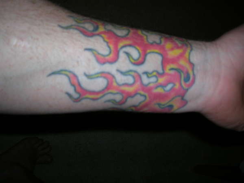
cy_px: 92
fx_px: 239
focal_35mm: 34
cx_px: 122
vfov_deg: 41.7
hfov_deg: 54.0
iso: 50
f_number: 2.9
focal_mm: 5.7
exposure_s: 1/60.1
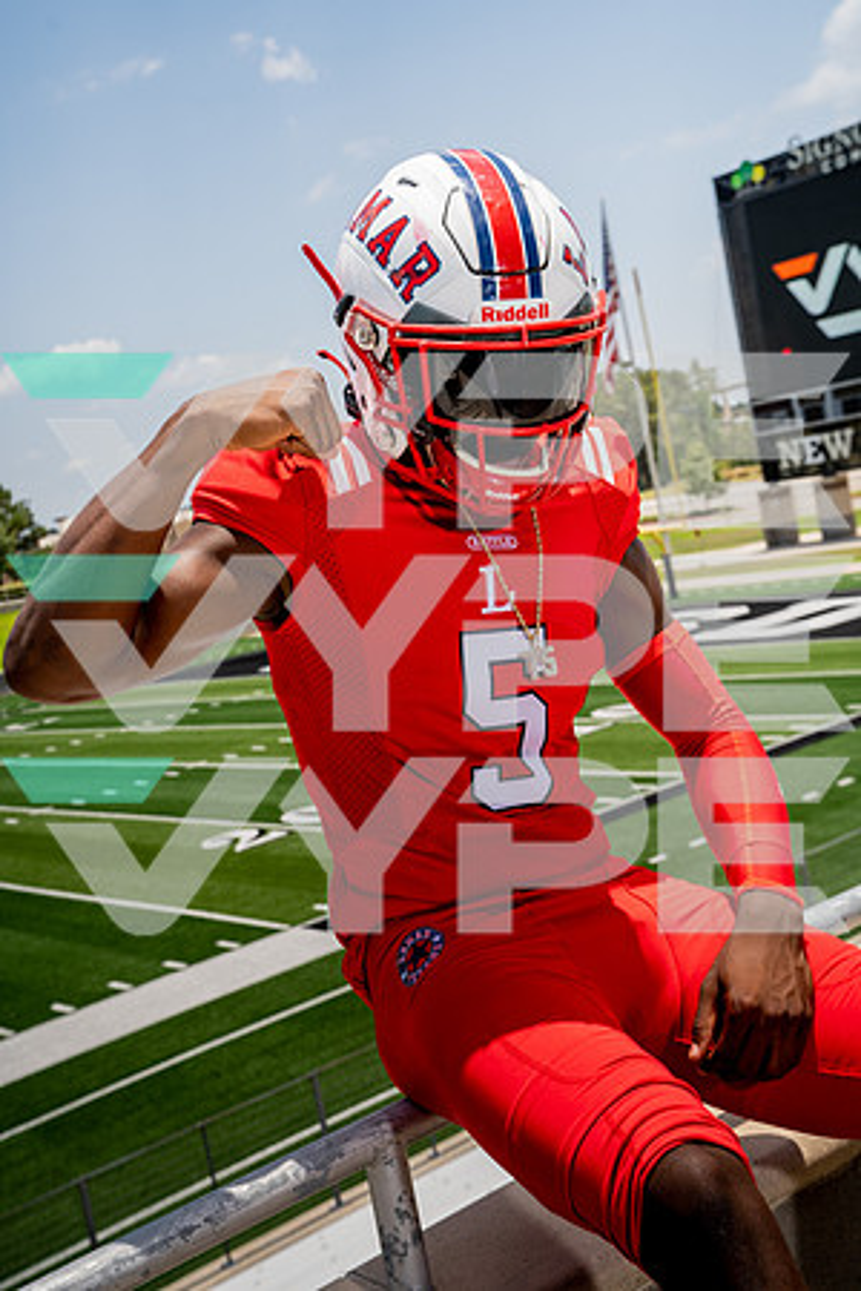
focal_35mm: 48
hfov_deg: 28.1
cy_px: 646
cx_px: 430
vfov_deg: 41.1
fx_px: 1722
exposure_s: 1/250
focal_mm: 48
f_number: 7.1
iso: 100
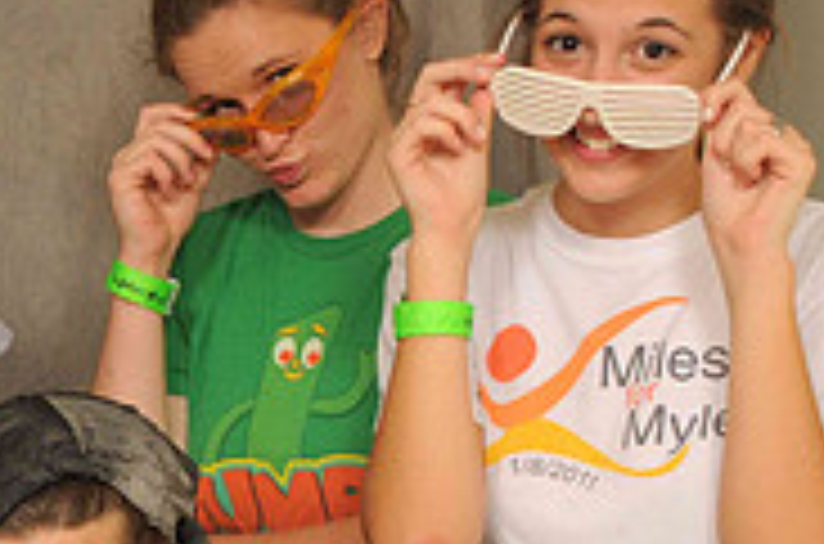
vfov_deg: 9.2
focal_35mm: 148
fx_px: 3369
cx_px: -275
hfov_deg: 13.4
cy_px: 587
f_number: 6.3
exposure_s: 1/125
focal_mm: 31
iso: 200
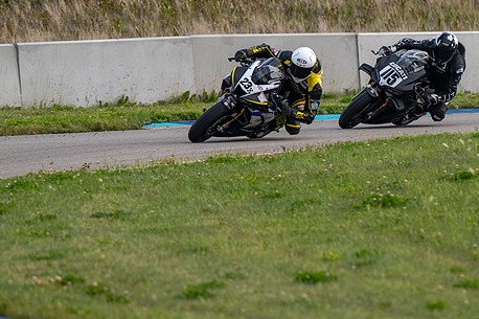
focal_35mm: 555
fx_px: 7382
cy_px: 88
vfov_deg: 2.5
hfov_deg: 3.7
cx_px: 310
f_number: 6
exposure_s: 1/1250
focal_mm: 340
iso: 400
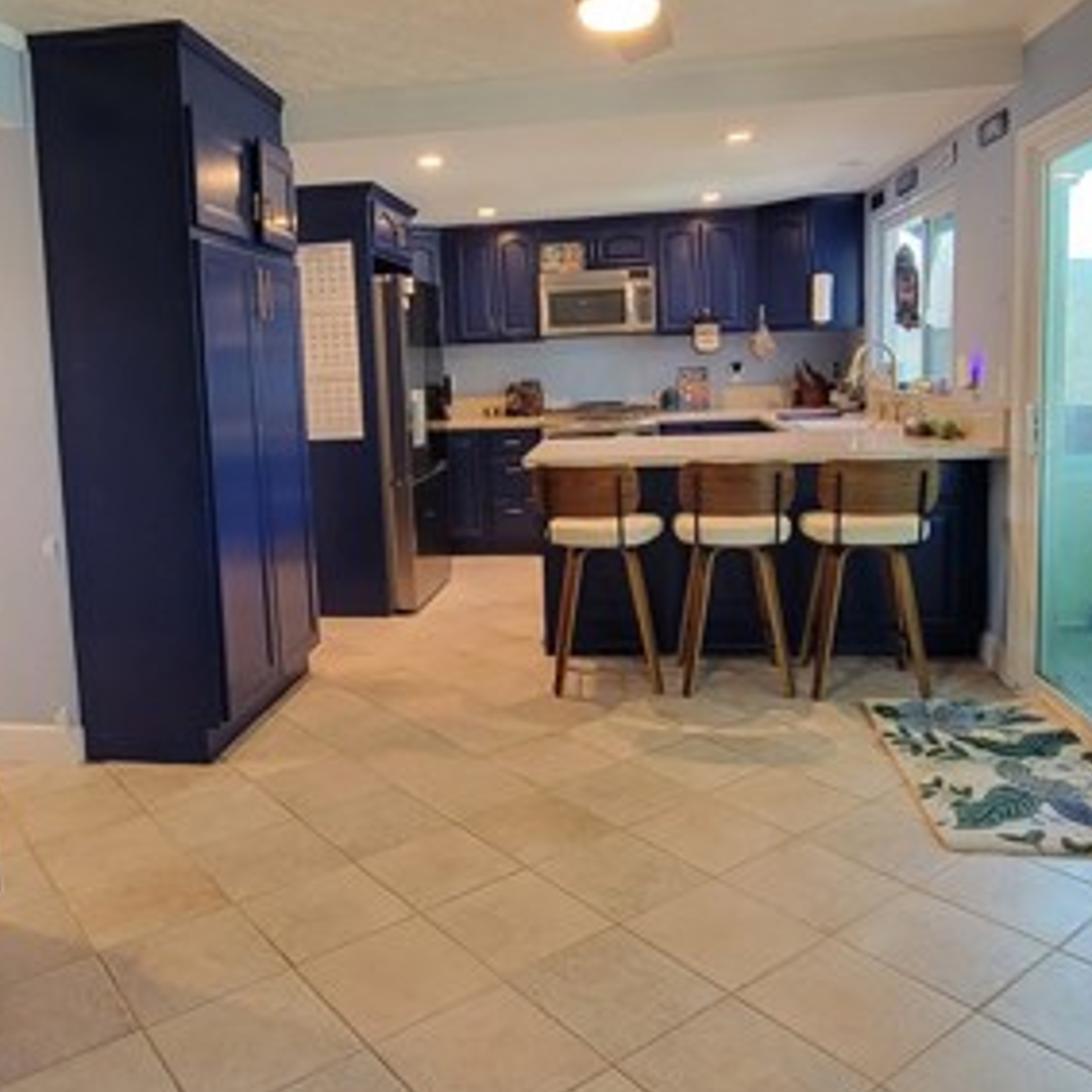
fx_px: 928
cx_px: 467
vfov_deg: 60.6
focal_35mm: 26
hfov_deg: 60.7
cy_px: 455
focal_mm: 2.2
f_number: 2.2
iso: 320
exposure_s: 1/60
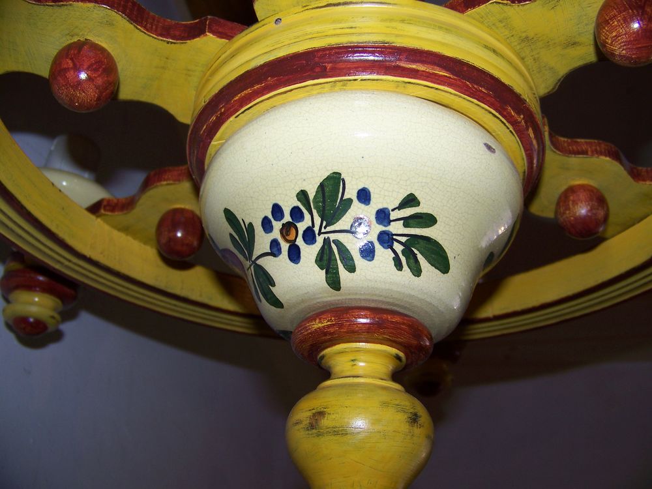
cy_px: 244
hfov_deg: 51.4
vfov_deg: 39.7
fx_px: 678
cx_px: 326
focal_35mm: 36
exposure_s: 1/30
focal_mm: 5.85
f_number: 2.8
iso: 64
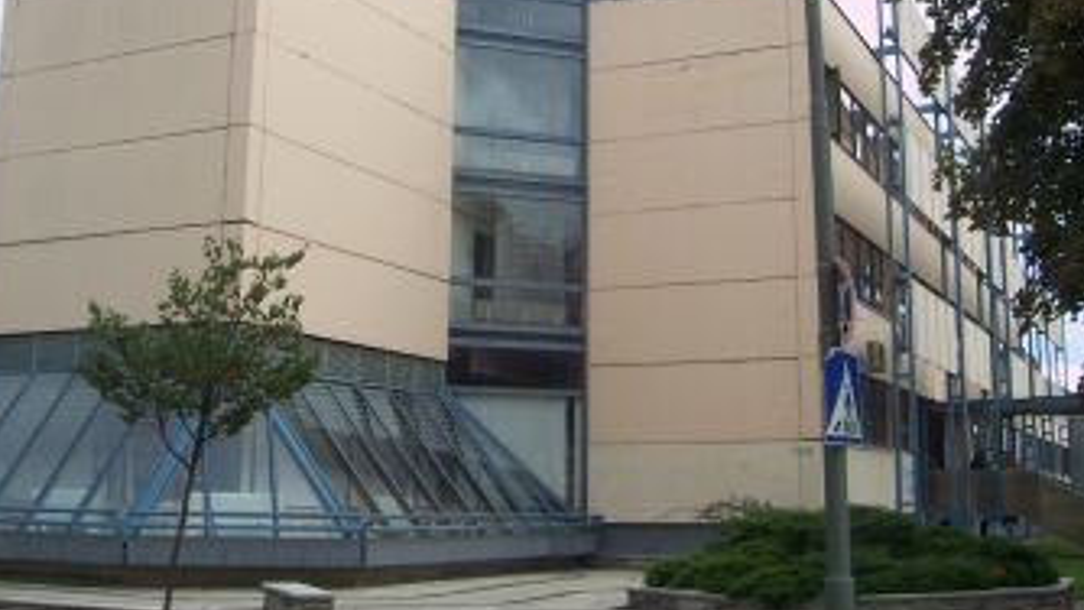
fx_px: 1437
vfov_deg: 23.8
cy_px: 191
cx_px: 594
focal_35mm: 50
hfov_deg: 41.3
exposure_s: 1/500
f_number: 5.6
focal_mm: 5.6
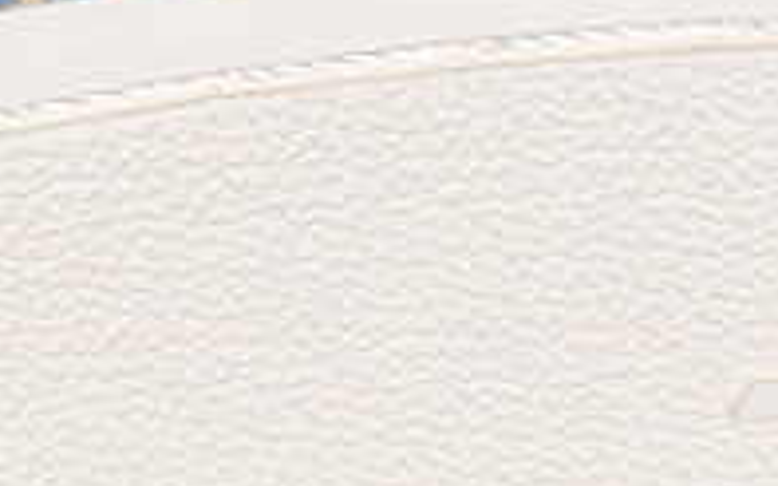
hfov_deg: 5.0
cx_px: -146
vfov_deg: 3.1
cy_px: -470
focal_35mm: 419
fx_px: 8882
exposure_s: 1/80
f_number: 7.1
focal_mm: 50
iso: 160
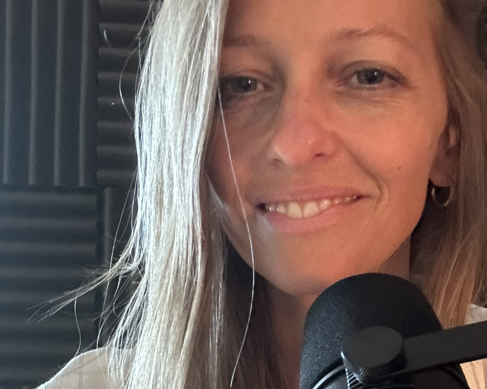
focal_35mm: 53
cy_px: 297
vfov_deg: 28.1
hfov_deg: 35.1
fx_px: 764
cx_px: 322
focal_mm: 2.69
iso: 640
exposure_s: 1/17
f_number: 1.9
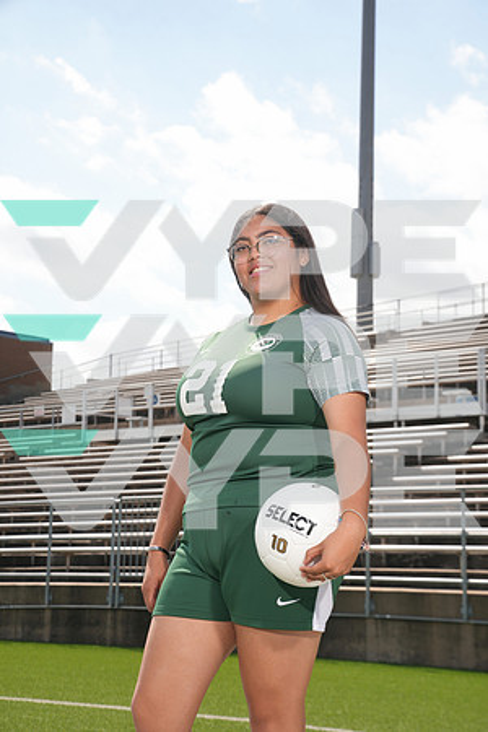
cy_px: 366
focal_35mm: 70
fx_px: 1423
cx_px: 244
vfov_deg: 28.8
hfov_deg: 19.5
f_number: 9
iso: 125
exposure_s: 1/200
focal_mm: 70
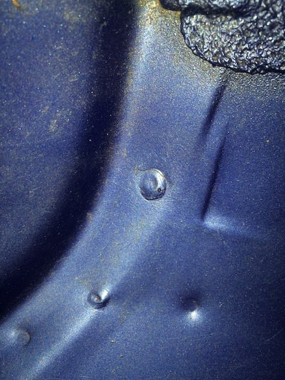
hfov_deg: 48.2
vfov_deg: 61.7
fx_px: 318
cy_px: 190
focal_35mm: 29
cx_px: 142
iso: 32
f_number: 2.2
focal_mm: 4.15
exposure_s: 1/110
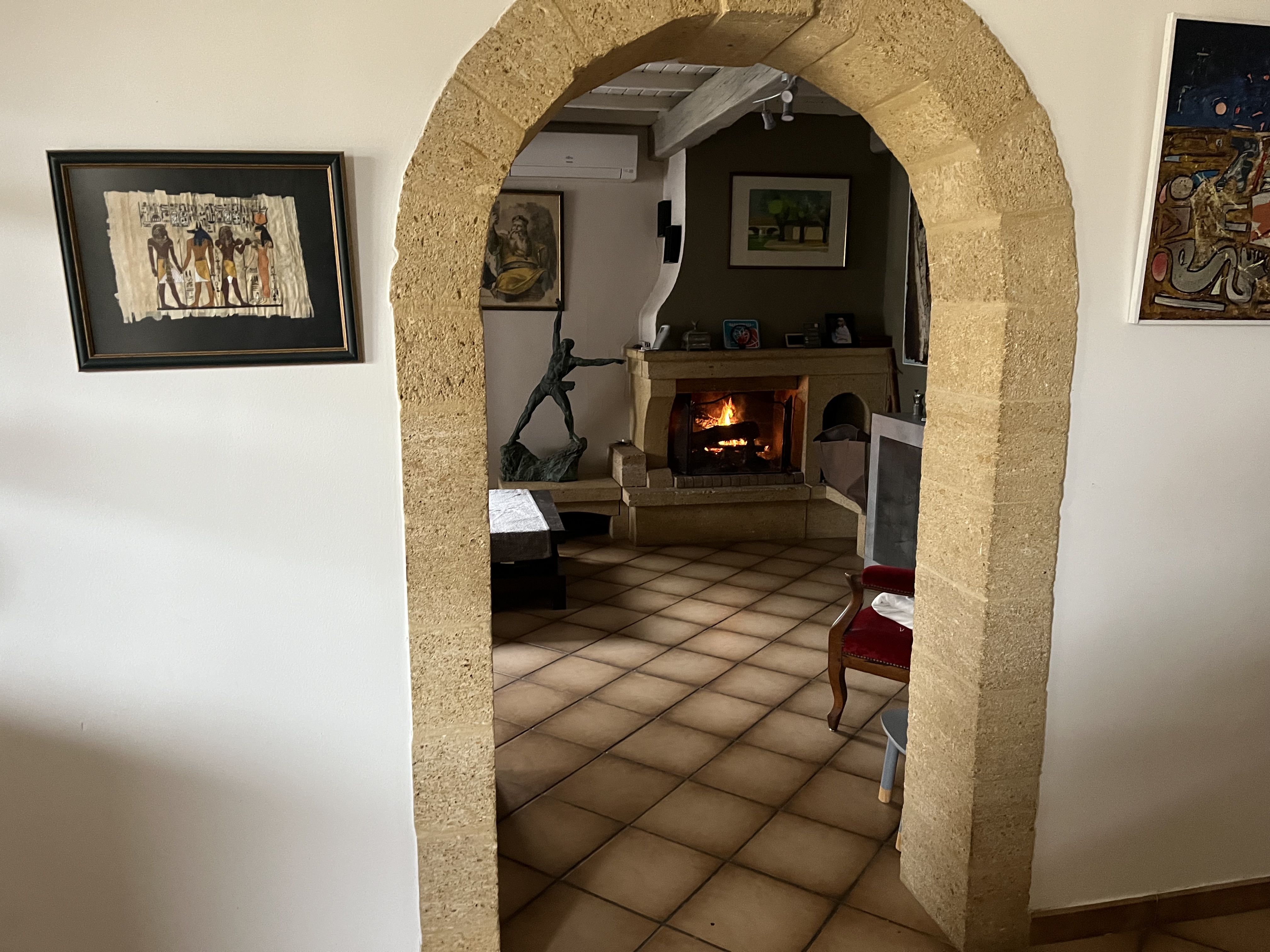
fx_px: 954
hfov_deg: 67.3
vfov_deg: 53.1
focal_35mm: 26
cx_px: 635
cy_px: 476
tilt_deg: -12.3
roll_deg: -1.0
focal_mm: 5.1
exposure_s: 1/60
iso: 500
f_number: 1.6
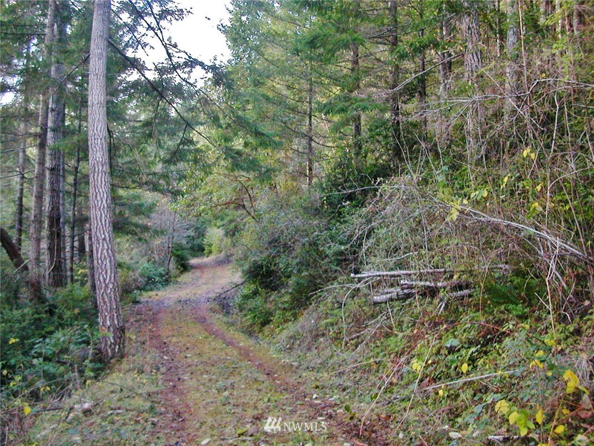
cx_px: 297
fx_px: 635
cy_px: 223
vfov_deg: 38.7
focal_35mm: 37
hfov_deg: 50.1
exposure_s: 1/59.9
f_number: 2.7
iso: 200
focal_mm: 5.6
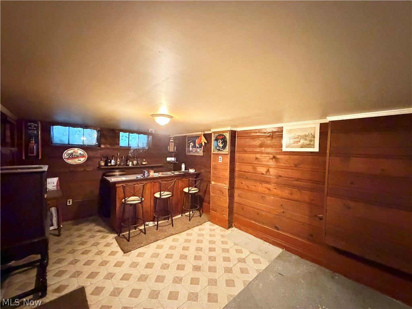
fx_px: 167
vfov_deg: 85.7
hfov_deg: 102.1
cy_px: 154
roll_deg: -1.9
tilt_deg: -0.4
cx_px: 206
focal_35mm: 14
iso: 1250
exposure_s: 1/30
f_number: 2.2
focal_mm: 2.22
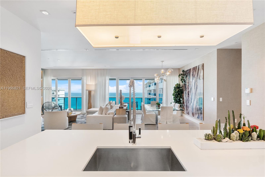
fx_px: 132
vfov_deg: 67.4
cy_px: 88
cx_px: 132
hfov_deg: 90.0
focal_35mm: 18
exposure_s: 1/160
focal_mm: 12
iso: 800
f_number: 7.1
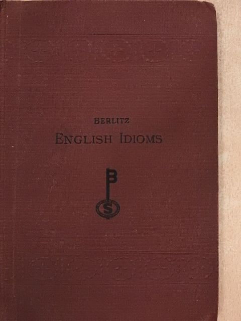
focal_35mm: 50
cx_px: 120
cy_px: 160
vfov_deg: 38.2
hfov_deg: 29.1
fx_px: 464
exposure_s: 1/80
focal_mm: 9
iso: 1600
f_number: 4
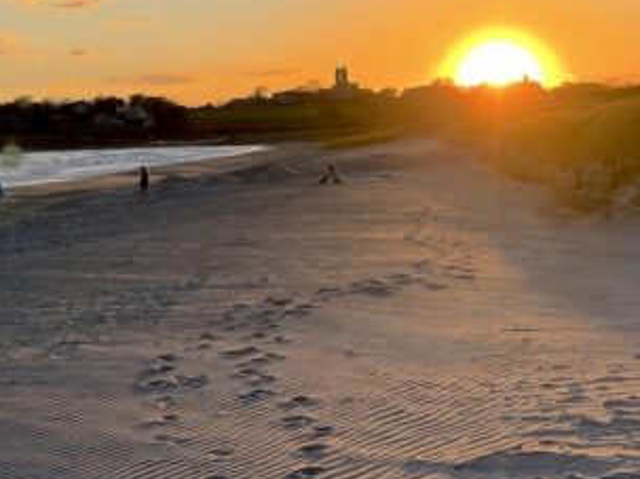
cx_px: 268
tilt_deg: +3.8
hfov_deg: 29.4
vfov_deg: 22.0
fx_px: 1220
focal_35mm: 66
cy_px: 106
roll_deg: +1.0
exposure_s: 1/2451
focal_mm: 4.2
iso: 32
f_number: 1.6
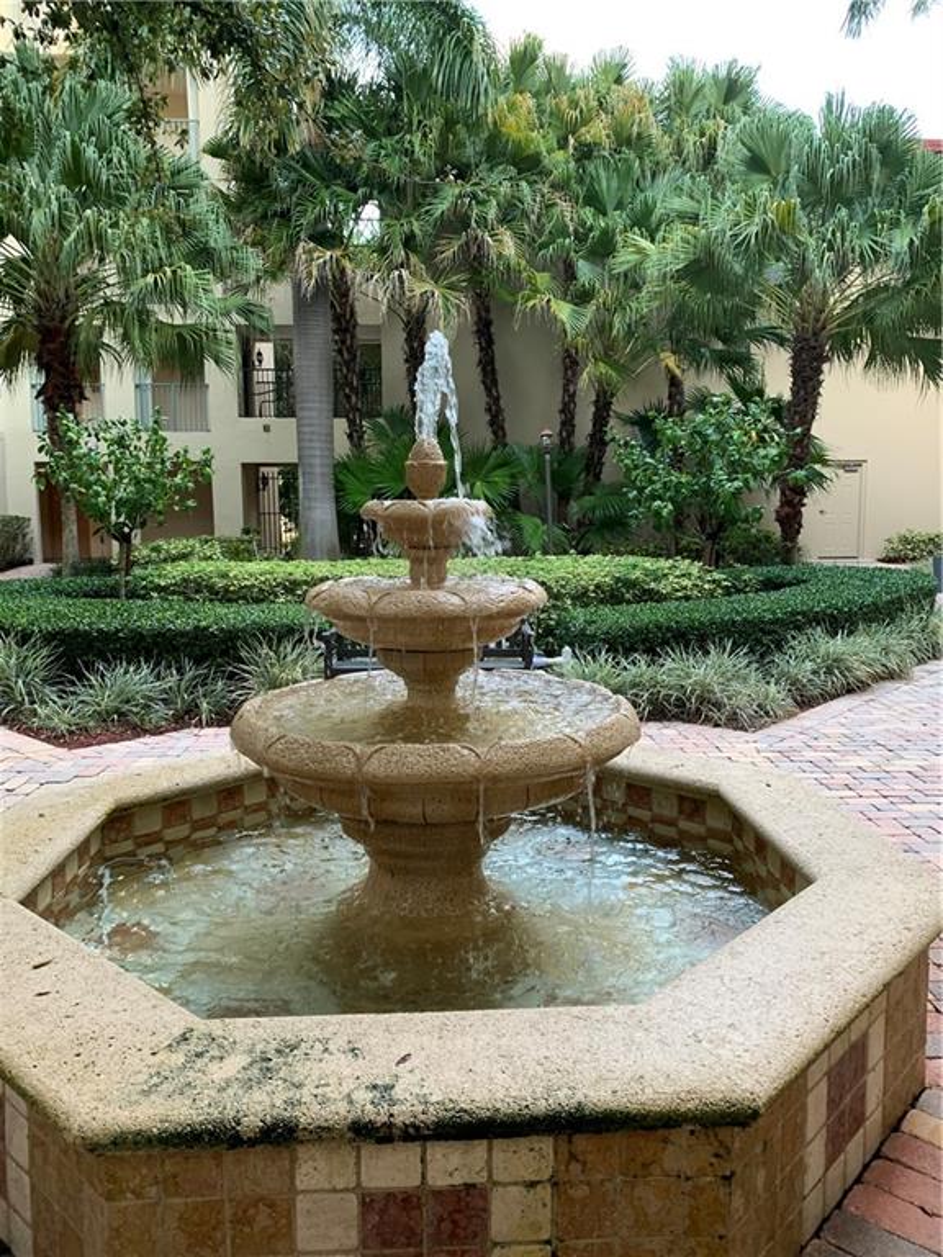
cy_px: 628
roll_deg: -0.3
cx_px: 472
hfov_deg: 53.1
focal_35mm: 26
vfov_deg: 67.3
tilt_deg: -6.4
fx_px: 944
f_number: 1.8
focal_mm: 4.25
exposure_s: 1/60
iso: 160
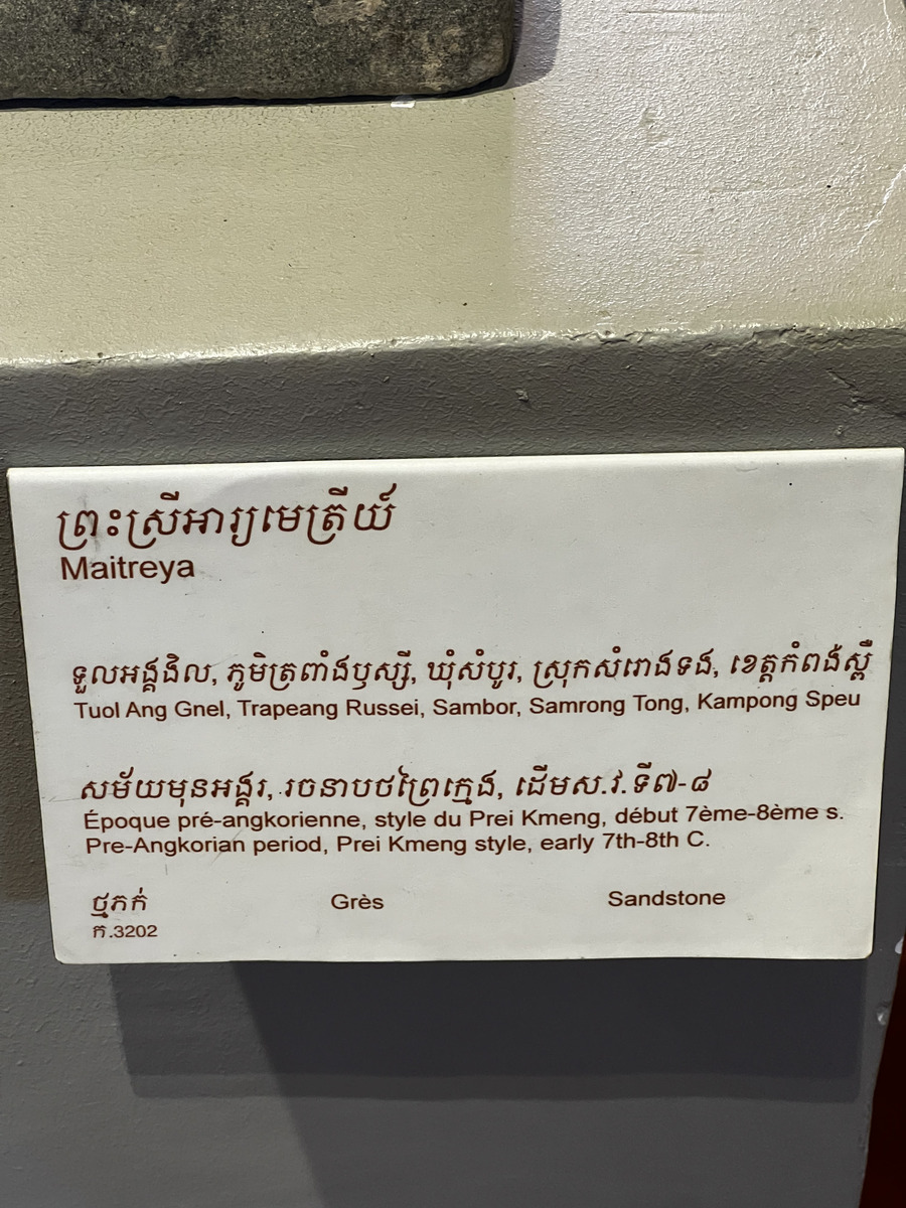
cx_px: 453
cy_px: 604
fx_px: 2687
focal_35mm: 77
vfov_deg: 25.3
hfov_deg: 19.1
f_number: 2.8
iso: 400
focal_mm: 9
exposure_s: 1/60
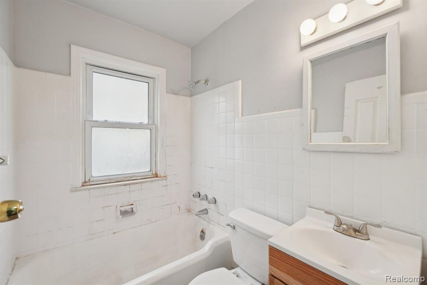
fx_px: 178
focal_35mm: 15
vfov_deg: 77.3
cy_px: 142
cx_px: 214
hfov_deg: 100.4
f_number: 8
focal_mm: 10
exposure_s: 1/30
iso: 160
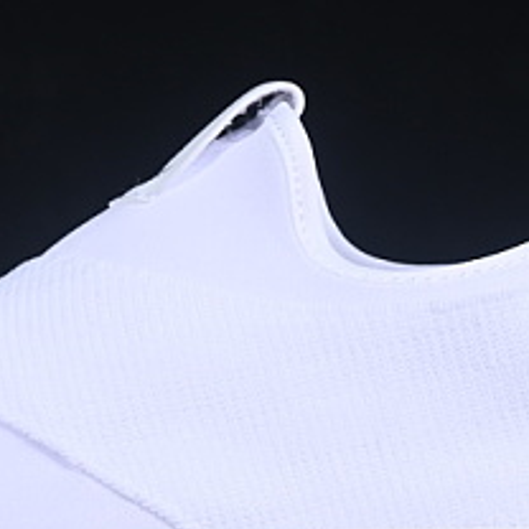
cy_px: 263
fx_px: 4236
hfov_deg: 7.1
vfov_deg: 7.1
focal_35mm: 245
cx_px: 183
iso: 160
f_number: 8
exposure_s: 1/80
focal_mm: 50
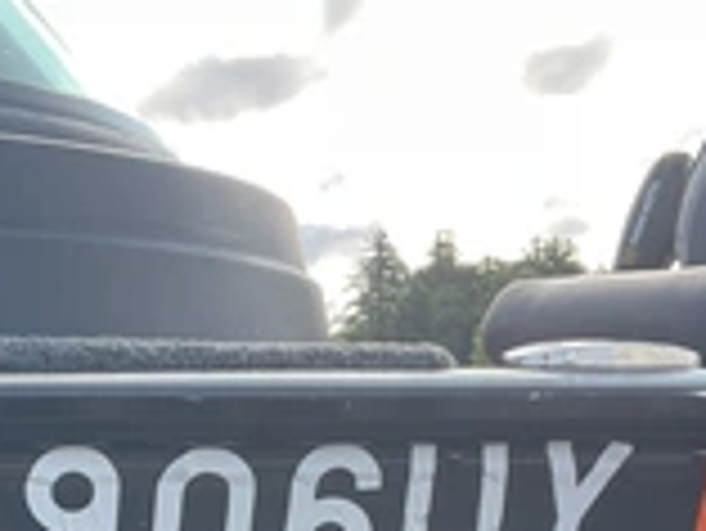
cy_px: 554
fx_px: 1510
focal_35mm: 74
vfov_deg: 19.3
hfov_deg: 26.0
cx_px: 184
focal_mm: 3
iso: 25
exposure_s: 1/342
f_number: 1.8
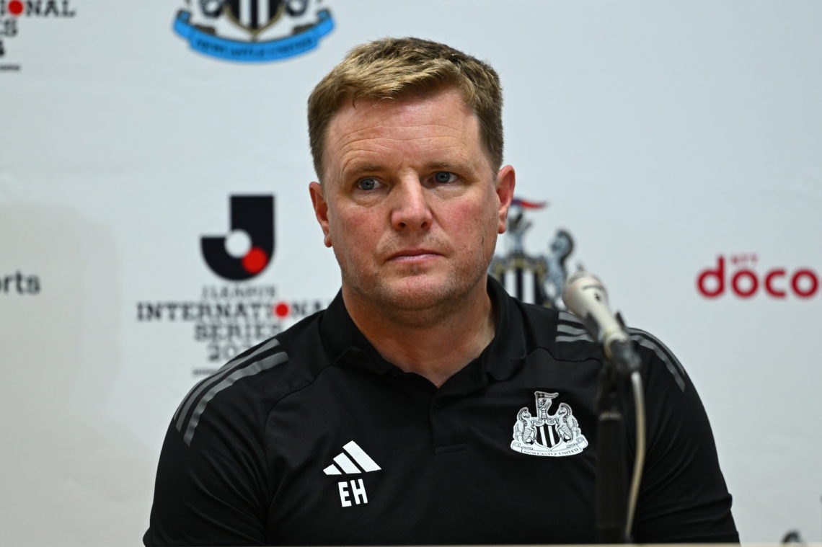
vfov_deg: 2.3
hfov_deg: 3.4
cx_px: 411
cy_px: 274
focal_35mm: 600
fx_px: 13693
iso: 1600
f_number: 2.8
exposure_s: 1/1250
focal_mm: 400
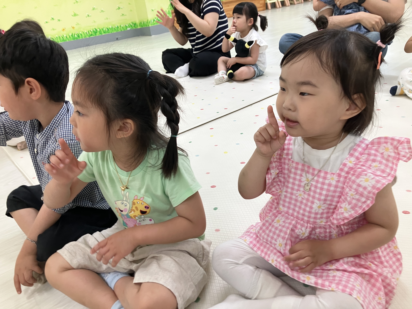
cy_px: 154
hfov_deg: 63.4
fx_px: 333
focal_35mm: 28
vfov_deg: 49.7
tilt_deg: -24.6
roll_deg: +9.0
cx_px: 206
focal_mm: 3.99
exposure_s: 1/60
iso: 64
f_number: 1.8
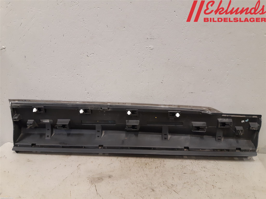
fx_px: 200
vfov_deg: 53.1
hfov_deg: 67.3
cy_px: 100
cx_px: 133
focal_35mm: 26
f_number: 1.7
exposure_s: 1/50
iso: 200
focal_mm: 3.93
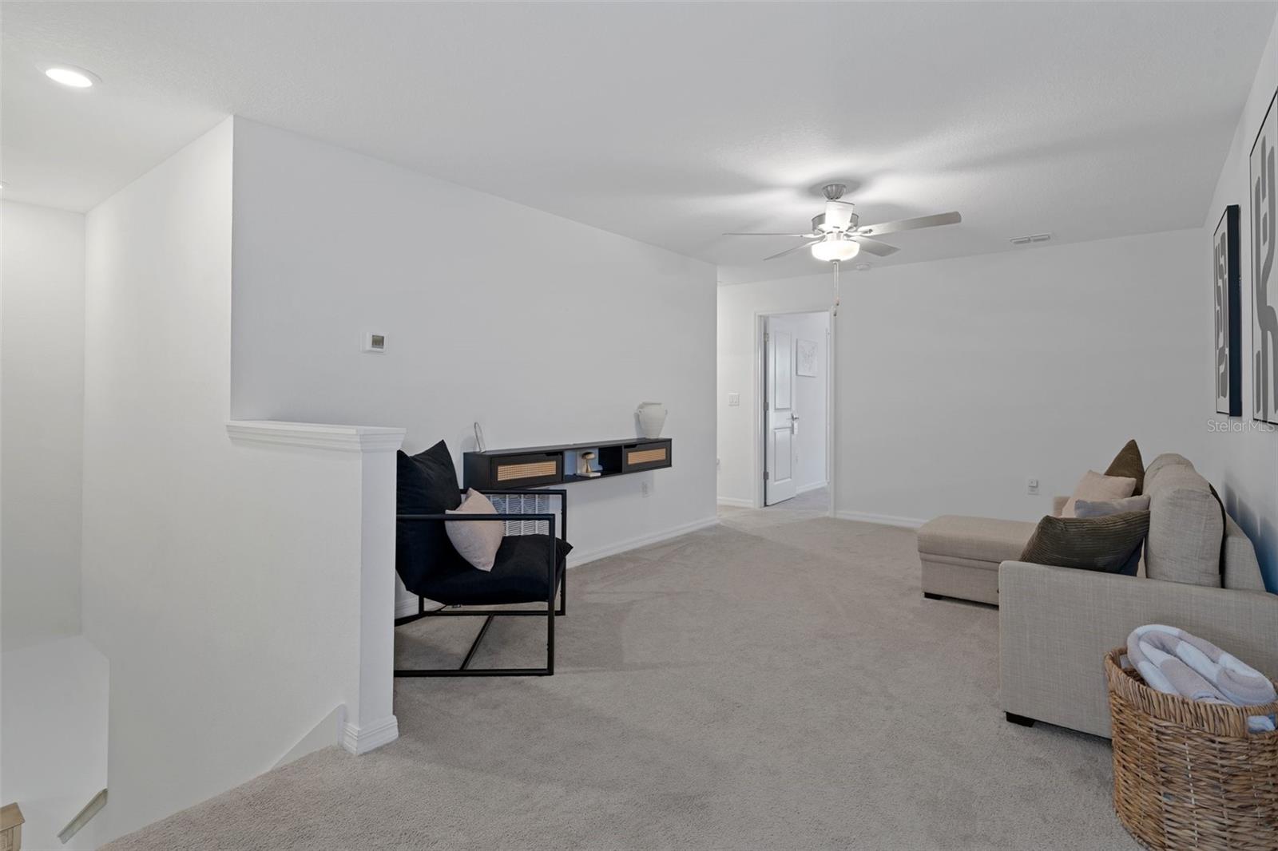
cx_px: 639
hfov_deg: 93.3
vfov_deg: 70.4
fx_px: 603
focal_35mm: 17
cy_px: 426
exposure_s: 2.5
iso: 320
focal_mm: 17
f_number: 8
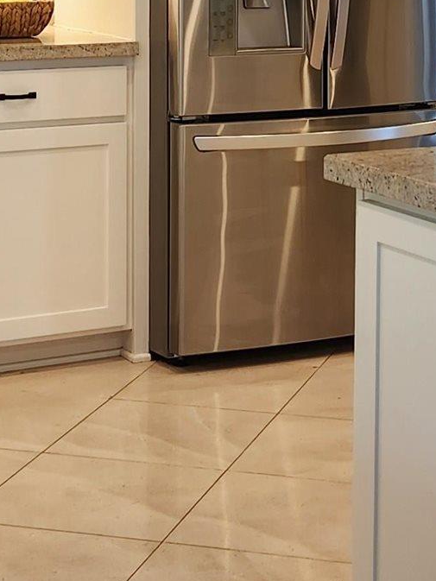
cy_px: 6
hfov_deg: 14.1
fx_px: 1763
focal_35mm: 105
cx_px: 268
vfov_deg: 18.3
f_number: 1.8
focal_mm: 5.4
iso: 100
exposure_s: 1/120
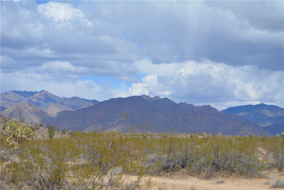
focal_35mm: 82
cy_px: 95
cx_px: 142
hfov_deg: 24.6
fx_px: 651
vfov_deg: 16.6
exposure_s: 1/2000
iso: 400
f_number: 8
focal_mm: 55
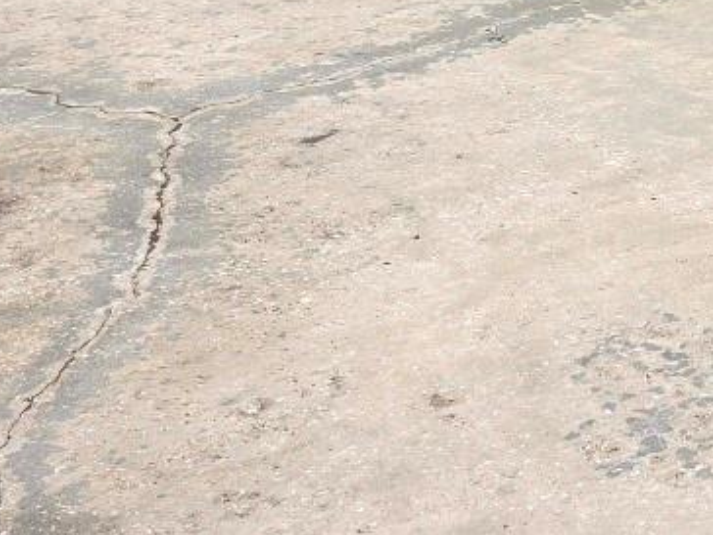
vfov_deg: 12.6
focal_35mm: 101
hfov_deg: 17.2
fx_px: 2080
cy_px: -572
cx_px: 1128
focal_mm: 6.3
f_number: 1.7
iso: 80
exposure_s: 1/10000
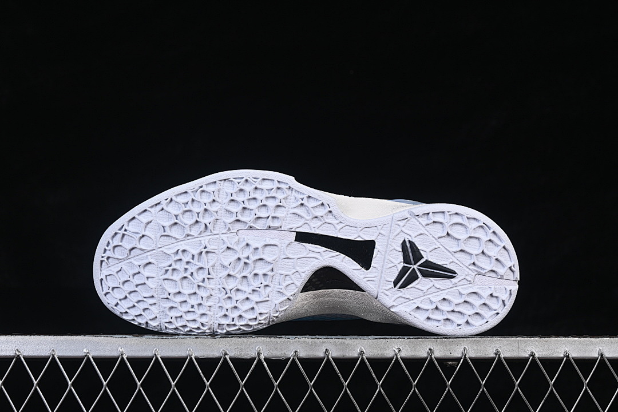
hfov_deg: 27.0
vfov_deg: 18.2
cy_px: 206
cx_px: 309
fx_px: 1287
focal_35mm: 75
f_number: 8
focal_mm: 50
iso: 160
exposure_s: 1/80
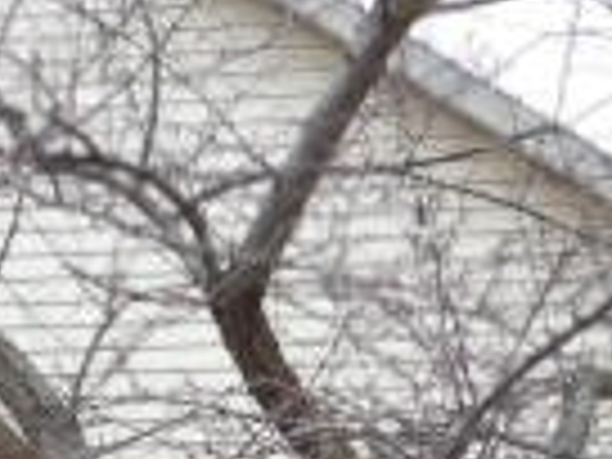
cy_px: 490
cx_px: -320
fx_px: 3006
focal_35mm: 170
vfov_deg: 8.7
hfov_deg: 11.2
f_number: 3.5
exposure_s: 1/80
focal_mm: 6.3
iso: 125
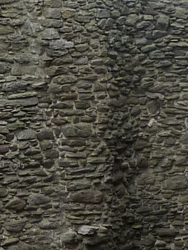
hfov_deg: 8.9
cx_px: 141
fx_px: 1202
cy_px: 281
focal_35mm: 166
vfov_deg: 11.7
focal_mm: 4.1
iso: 125
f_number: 4
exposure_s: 1/400
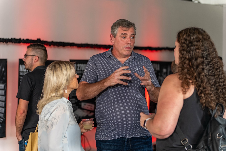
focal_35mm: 70
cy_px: 76
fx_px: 440
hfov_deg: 28.8
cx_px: 113
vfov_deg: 19.5
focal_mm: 70
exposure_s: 1/125
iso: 250
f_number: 2.5
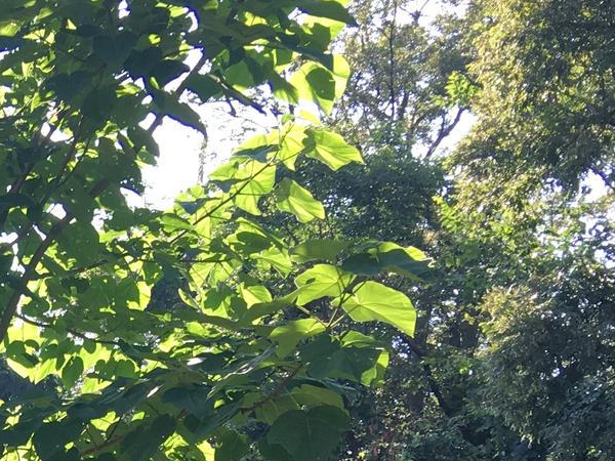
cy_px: 656
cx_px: -270
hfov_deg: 18.0
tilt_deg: +6.1
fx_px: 1759
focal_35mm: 99
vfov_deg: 14.1
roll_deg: -1.6
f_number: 2.2
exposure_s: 1/214
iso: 25
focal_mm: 4.15
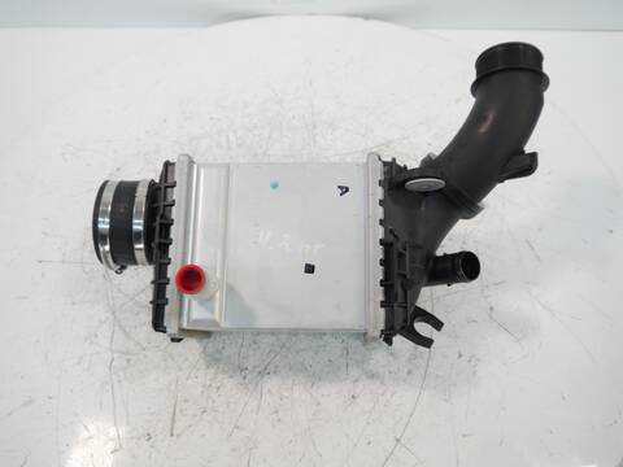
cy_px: 234
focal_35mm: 30
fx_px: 540
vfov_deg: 46.8
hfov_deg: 60.0
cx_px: 312
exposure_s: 1/60
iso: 320
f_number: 3.5
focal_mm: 15
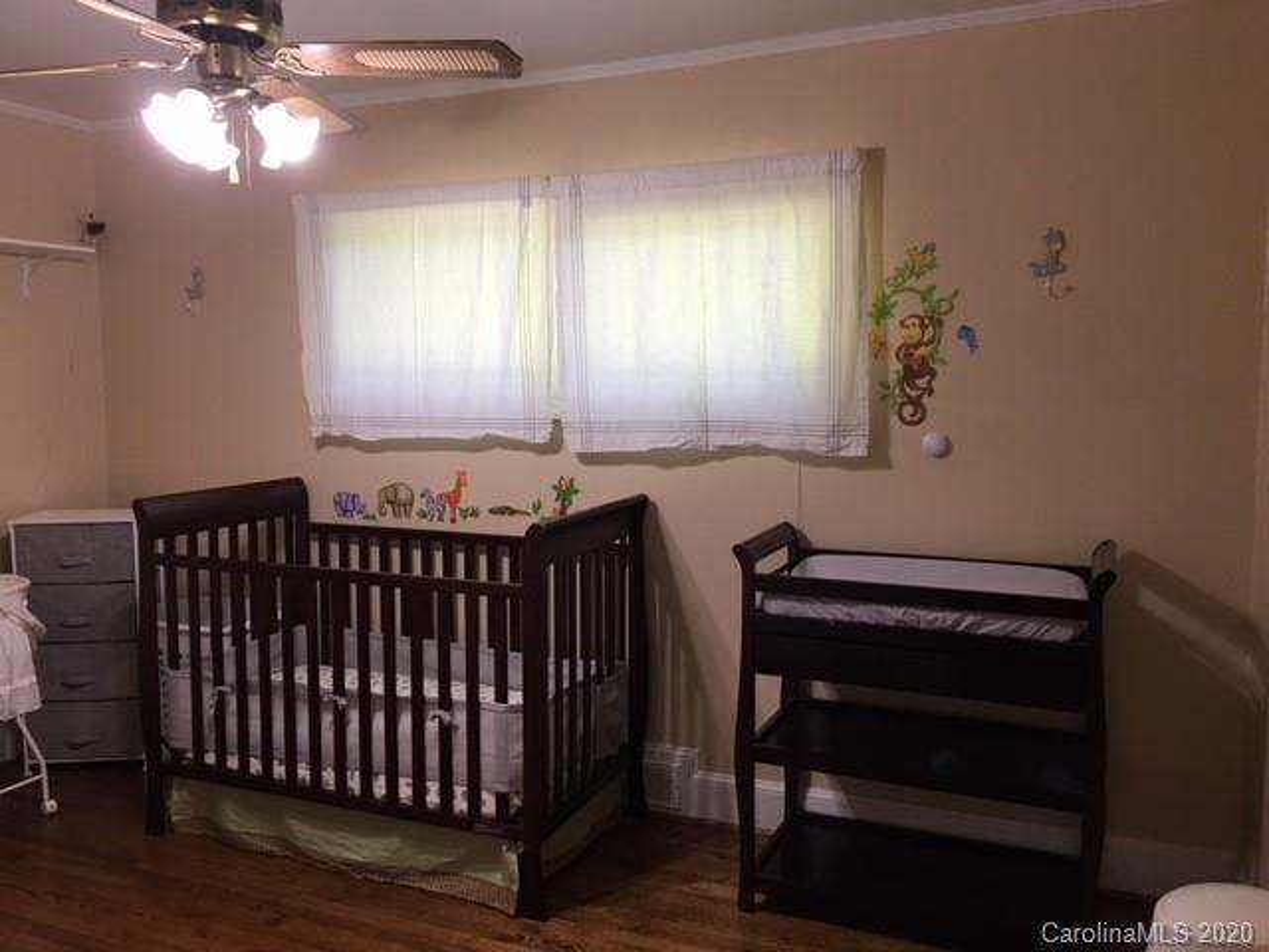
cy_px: 476
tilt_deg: -3.1
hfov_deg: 61.7
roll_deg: -0.6
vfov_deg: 48.2
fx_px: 1063
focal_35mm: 29
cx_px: 634
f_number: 2.2
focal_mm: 4.15
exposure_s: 1/15
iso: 40
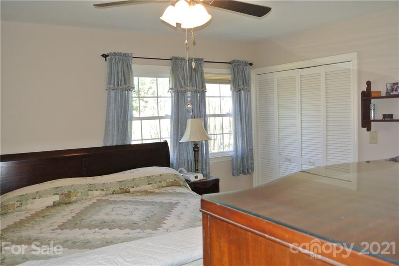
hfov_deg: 61.9
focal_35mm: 30
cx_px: 200
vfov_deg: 43.7
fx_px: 333
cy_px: 133
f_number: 3.5
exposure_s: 1/60
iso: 280
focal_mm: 11.4
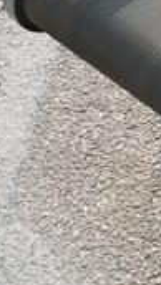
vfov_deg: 16.1
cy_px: -8
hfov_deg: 8.2
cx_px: 458
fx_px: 985
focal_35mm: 130
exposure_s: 1/200
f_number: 5.6
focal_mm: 16
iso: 100
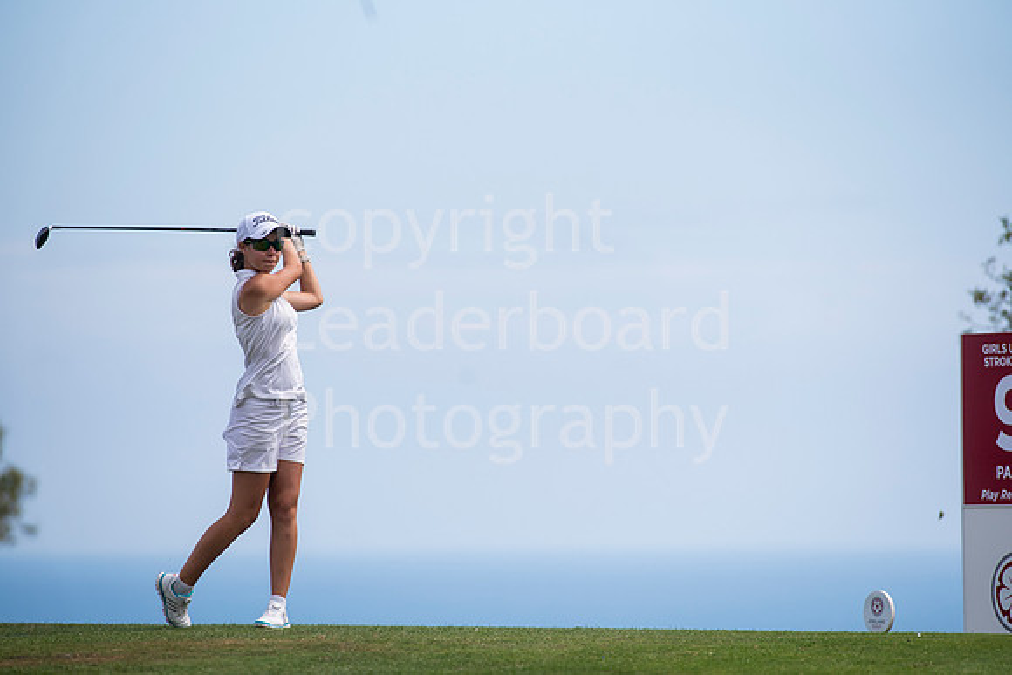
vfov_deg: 4.6
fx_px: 8435
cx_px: 506
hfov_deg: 6.9
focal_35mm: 300
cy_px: 338
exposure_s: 1/4000
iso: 400
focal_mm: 300
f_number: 5.6
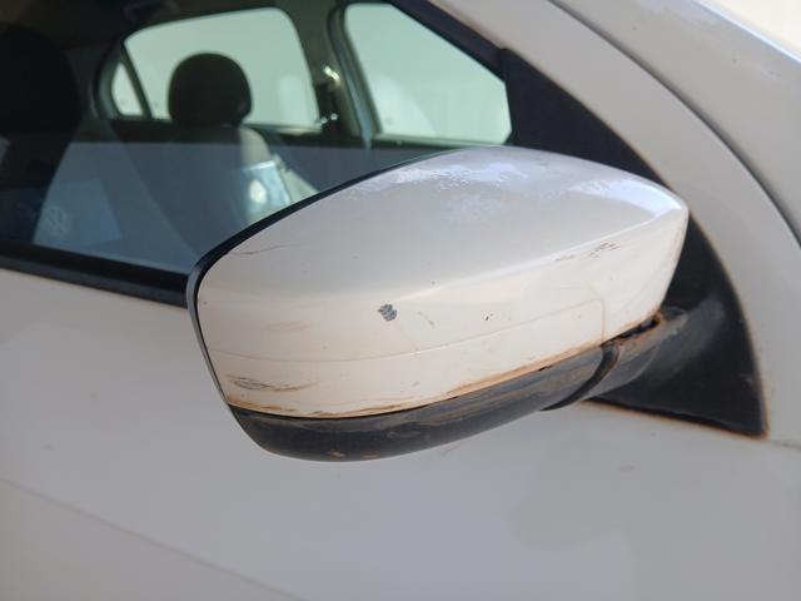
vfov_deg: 53.1
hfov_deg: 67.3
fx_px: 602
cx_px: 400
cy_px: 300
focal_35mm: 26
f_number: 1.8
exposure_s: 1/120
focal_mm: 3.98
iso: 25
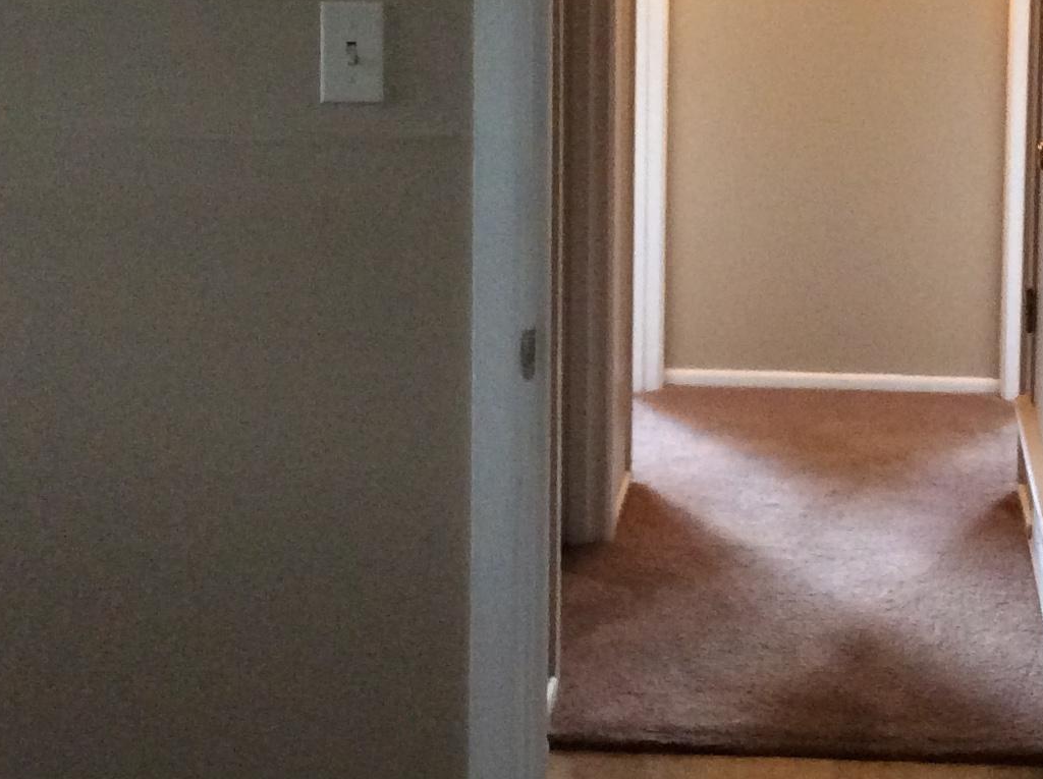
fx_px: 2437
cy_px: -3
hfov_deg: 23.9
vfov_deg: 17.7
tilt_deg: -6.9
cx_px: 757
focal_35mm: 81
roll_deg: -3.4
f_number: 2.4
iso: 200
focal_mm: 3.3
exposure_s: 1/24
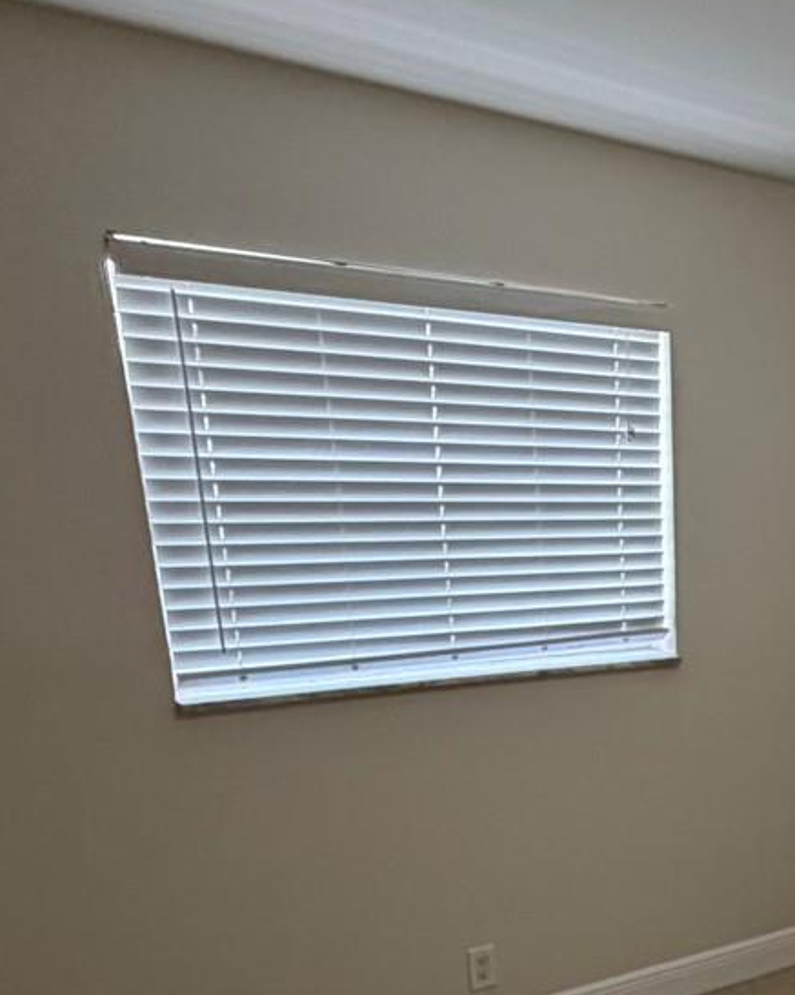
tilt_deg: -19.7
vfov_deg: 42.6
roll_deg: -0.9
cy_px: 866
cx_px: 839
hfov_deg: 33.3
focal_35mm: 40
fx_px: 1177
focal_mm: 2.22
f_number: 2.2
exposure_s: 1/60
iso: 200
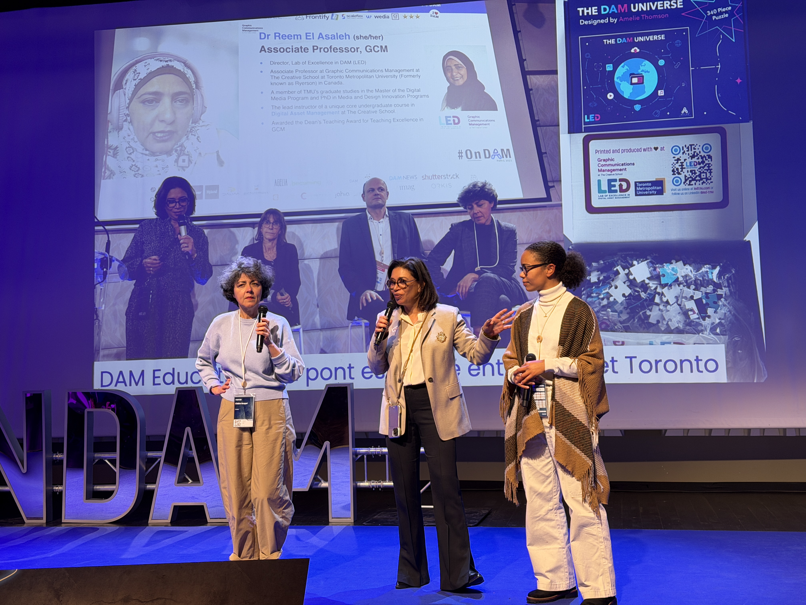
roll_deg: +1.7
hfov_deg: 39.7
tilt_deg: +1.7
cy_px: 302
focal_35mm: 48
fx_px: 1118
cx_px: 403
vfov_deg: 30.3
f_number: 1.78
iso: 100
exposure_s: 1/51
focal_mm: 6.76
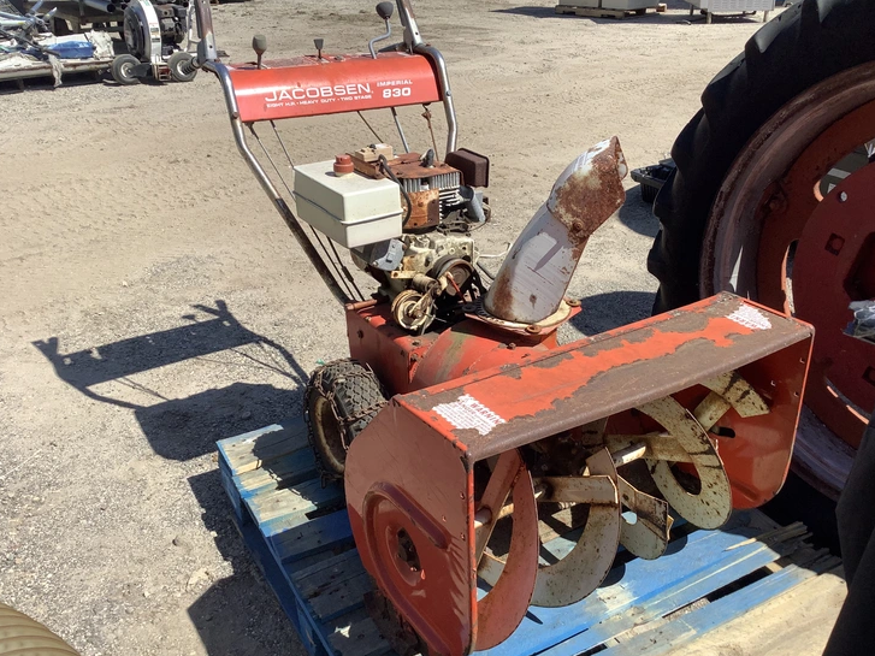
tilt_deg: -24.7
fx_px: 809
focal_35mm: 32
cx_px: 445
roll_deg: -0.4
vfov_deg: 44.1
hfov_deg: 56.8
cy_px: 327
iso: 25
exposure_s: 1/1274
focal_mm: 3.3
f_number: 2.4
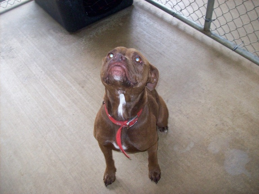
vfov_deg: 39.6
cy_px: 97
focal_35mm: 36
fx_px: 269
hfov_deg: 51.4
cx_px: 130
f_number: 2.7
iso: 200
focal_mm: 6
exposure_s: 1/64
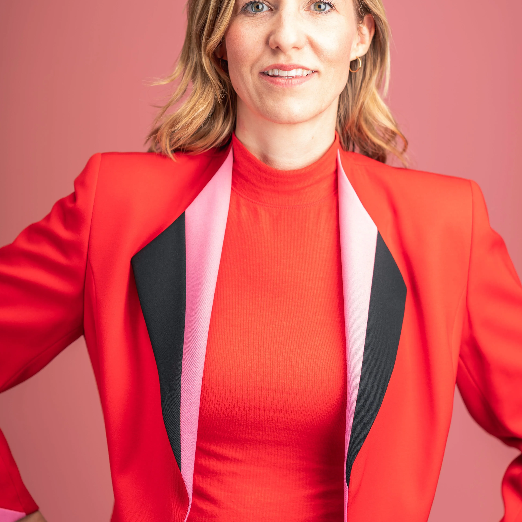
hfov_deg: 15.6
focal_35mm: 112
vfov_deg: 15.5
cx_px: 262
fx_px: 1911
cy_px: 217
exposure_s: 1/125
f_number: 2.2
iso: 64
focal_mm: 85
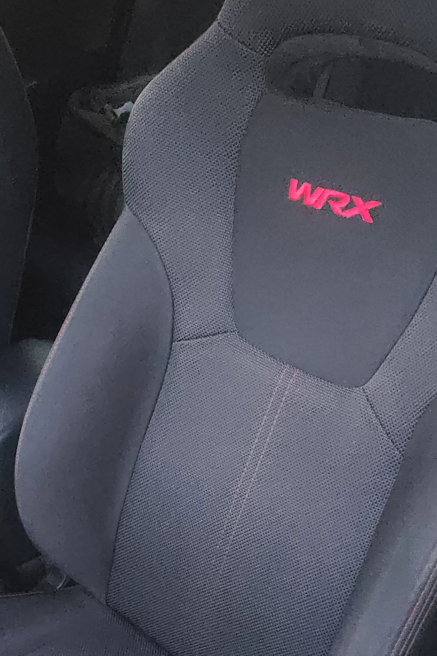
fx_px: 801
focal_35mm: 44
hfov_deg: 30.1
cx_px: 125
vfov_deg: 42.8
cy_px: 509
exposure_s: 1/14.3
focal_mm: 4.68
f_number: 1.8
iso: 5317
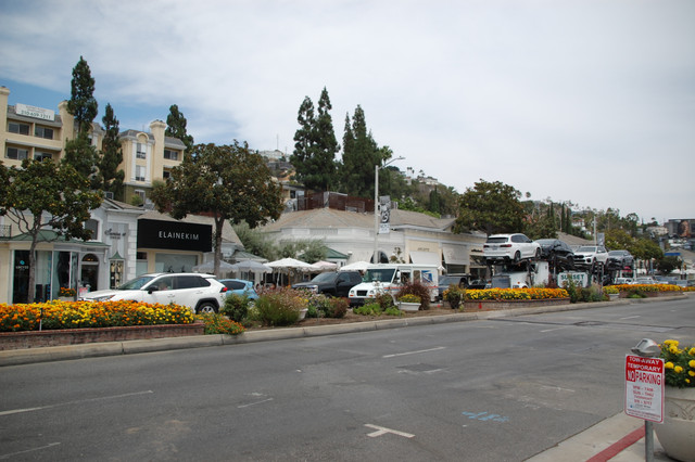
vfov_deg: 41.7
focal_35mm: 32
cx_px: 348
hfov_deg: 59.5
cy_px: 231
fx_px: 608
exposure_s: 1/2000
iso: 200
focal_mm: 21
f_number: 3.8
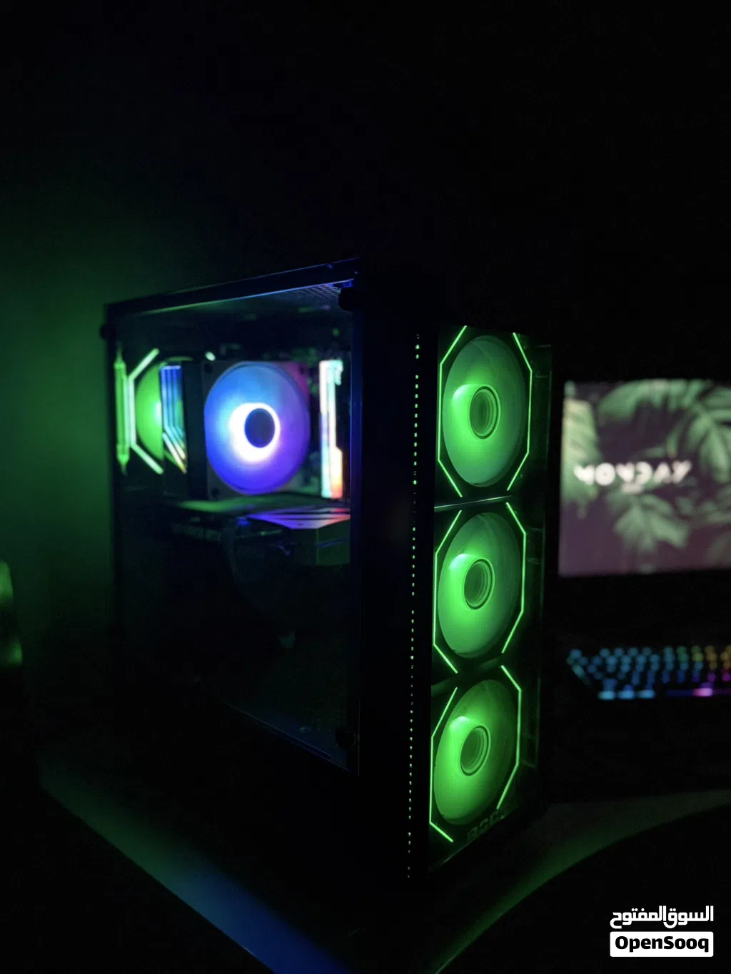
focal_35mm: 24
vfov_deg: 71.6
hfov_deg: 56.8
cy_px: 487
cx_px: 366
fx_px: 676
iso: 1250
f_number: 1.78
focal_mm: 6.76
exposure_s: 1/30
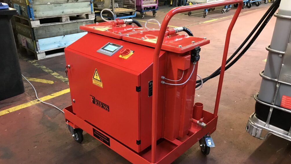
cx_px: 144
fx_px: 239
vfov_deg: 37.6
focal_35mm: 31
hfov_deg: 62.6
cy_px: 100
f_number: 1.8
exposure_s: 1/17
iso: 100
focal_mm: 3.99
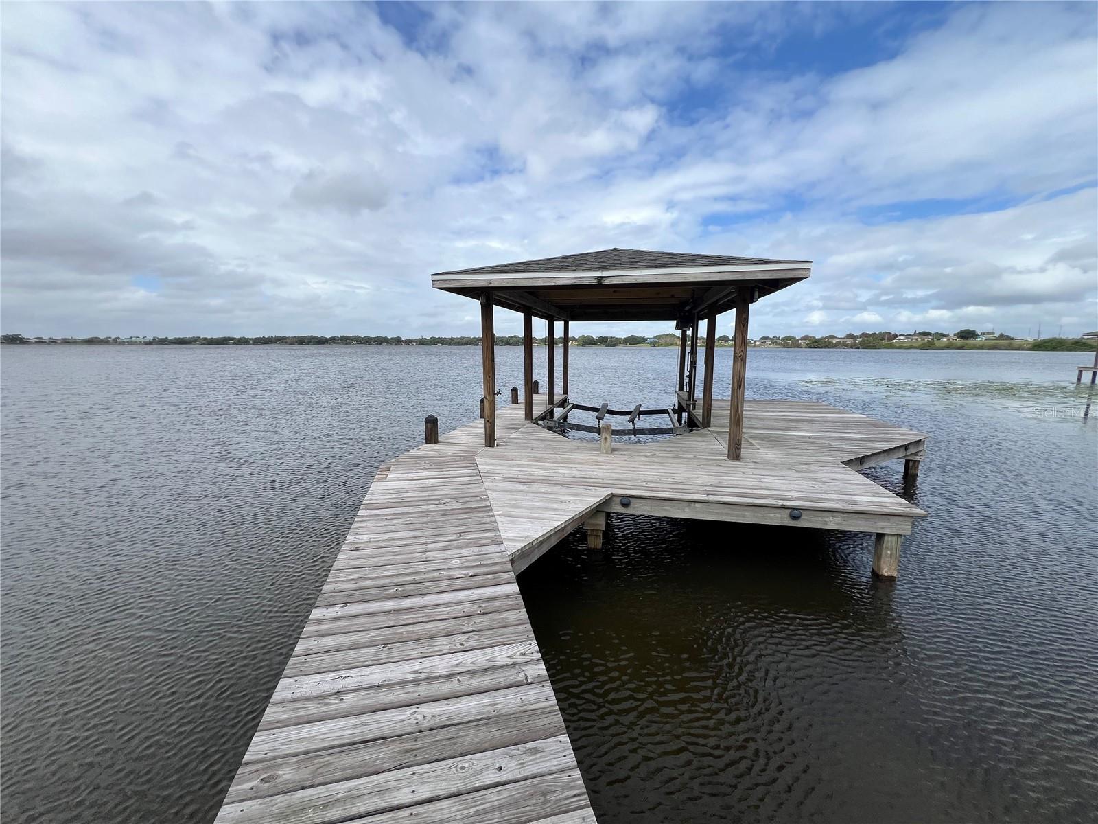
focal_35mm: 13
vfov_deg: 89.9
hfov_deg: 106.2
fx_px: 412
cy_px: 412
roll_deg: -0.4
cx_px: 549
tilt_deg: -8.7
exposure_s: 1/1672
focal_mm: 1.57
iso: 32
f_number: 1.8
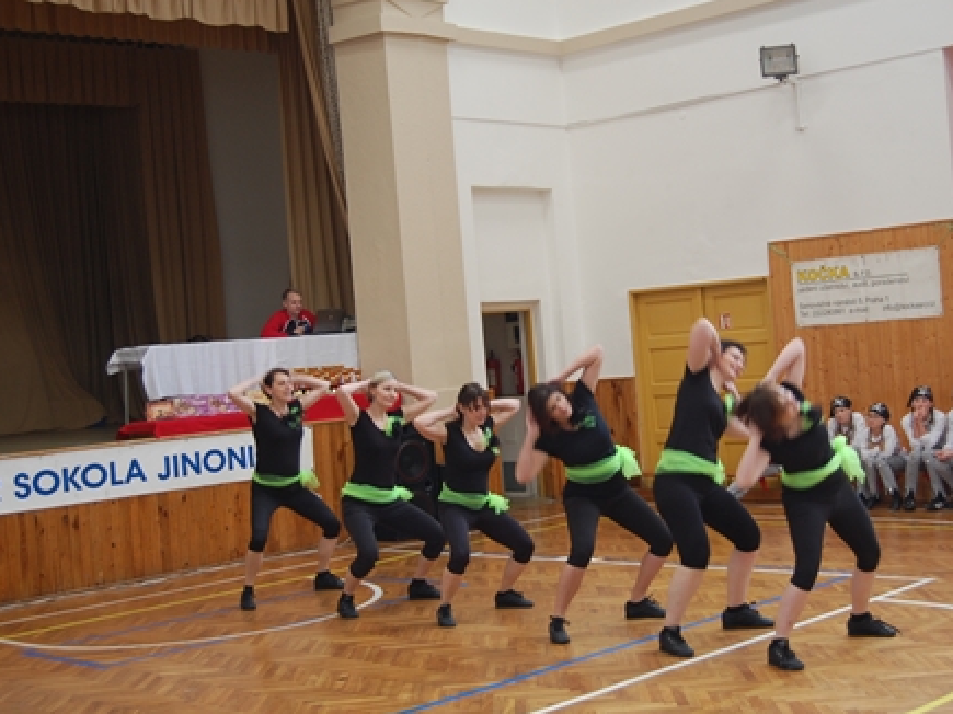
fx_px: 1459
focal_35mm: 53
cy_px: 359
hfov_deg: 36.1
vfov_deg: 27.5
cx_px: 528
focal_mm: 32
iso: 400
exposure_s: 1/30
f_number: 4.5
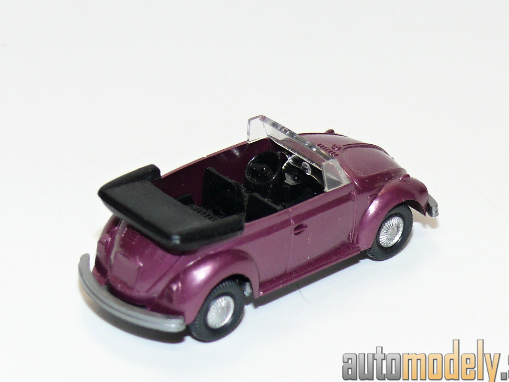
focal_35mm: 160
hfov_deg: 12.3
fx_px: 2353
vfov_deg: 9.3
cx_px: 261
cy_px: 181
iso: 100
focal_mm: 17.2
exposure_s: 1/30
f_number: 4
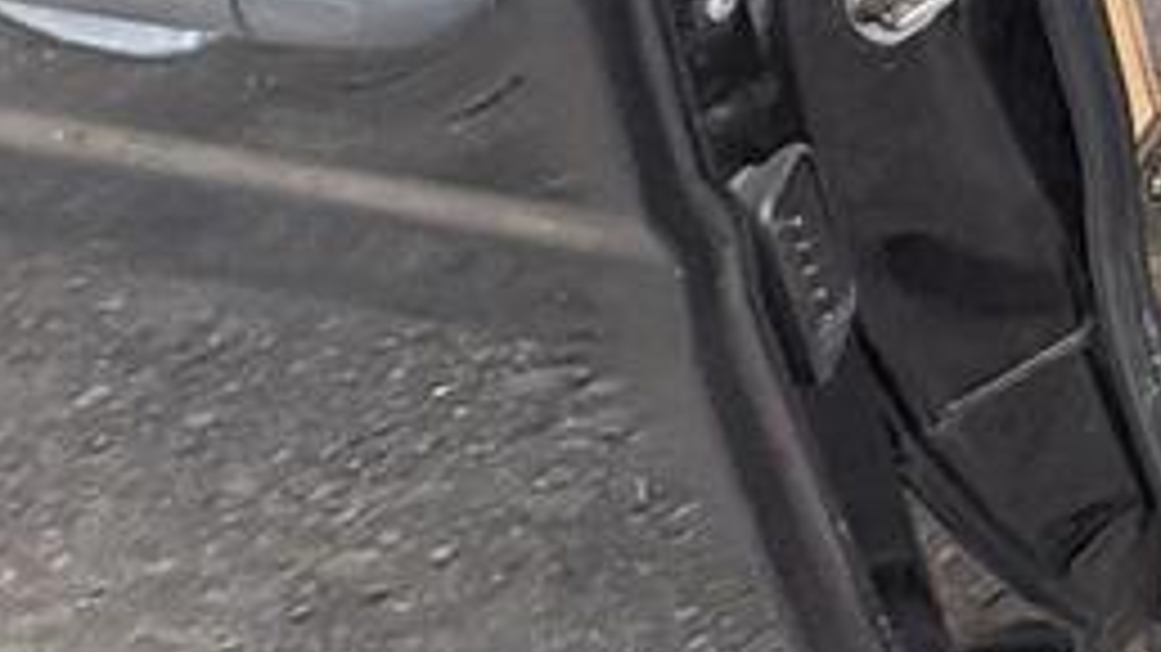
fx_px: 1631
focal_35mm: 53
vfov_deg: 15.9
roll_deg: +2.6
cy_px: -755
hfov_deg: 23.5
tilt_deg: -13.5
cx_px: 2007
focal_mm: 2.22
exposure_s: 1/150
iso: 40
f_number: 2.2
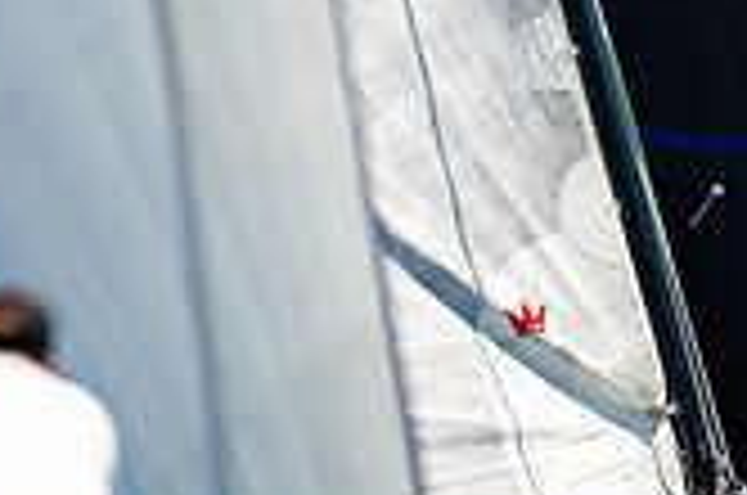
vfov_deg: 0.7
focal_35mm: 2099
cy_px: 778
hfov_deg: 1.0
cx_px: 806
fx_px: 43470
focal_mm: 600
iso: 400
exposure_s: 1/2000
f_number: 5.6
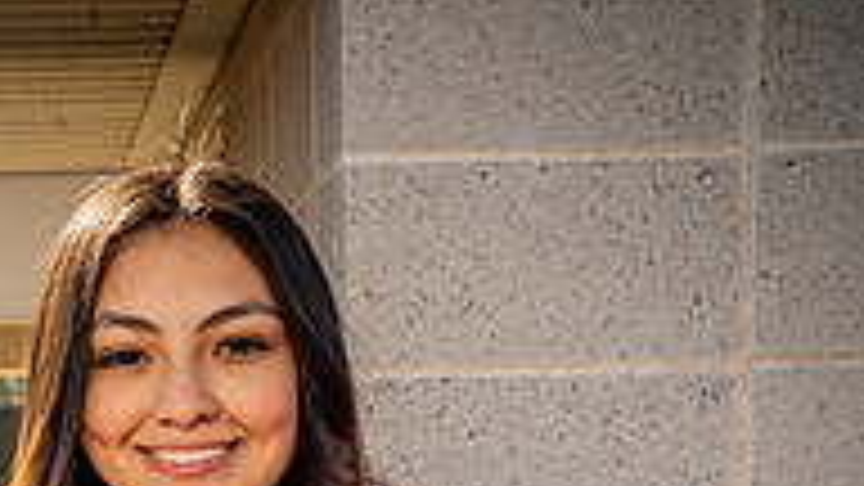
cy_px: 990
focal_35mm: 108
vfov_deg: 10.3
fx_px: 2474
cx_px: 202
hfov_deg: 19.6
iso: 250
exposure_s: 1/250
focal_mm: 44
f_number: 8
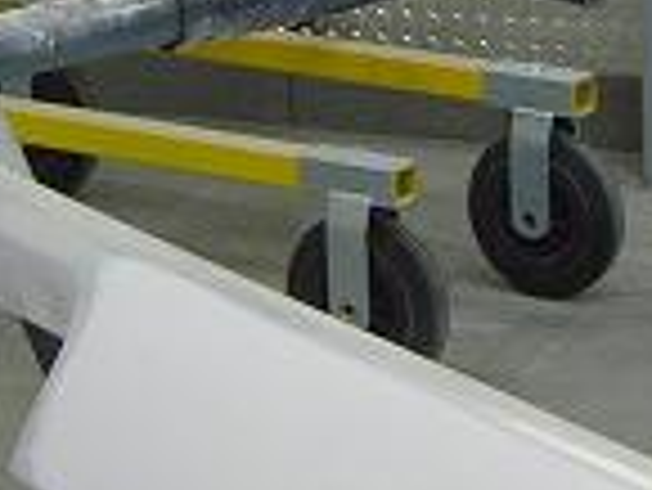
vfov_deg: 6.9
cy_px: 166
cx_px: 355
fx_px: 4053
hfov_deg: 9.2
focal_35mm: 215
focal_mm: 6.6
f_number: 3.5
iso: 160
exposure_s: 1/45
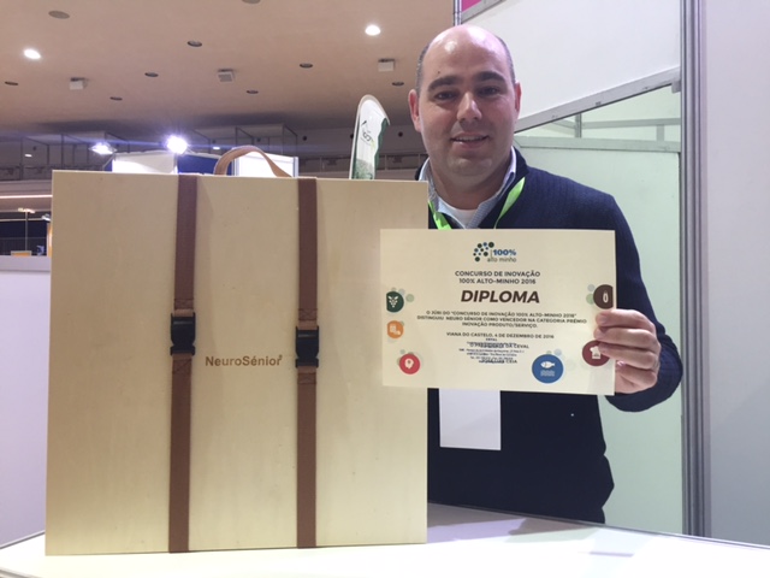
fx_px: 645
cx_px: 385
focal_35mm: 29
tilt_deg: +1.5
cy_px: 289
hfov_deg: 61.7
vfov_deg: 48.2
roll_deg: -0.8
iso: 64
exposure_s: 1/33
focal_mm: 4.15
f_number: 2.2
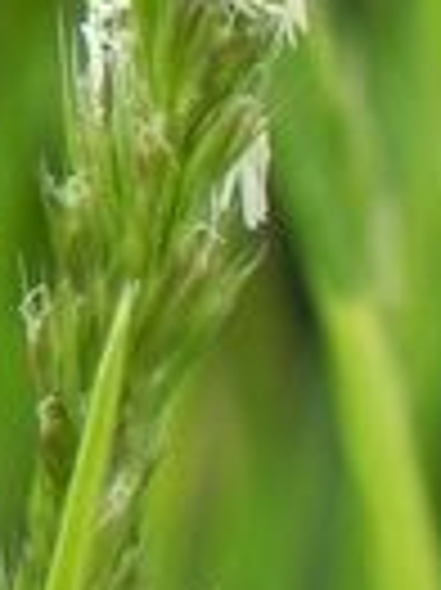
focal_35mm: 3352
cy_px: -81
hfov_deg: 0.4
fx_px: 57031
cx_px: -446
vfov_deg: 0.6
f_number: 5
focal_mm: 97.8
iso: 160
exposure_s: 1/100
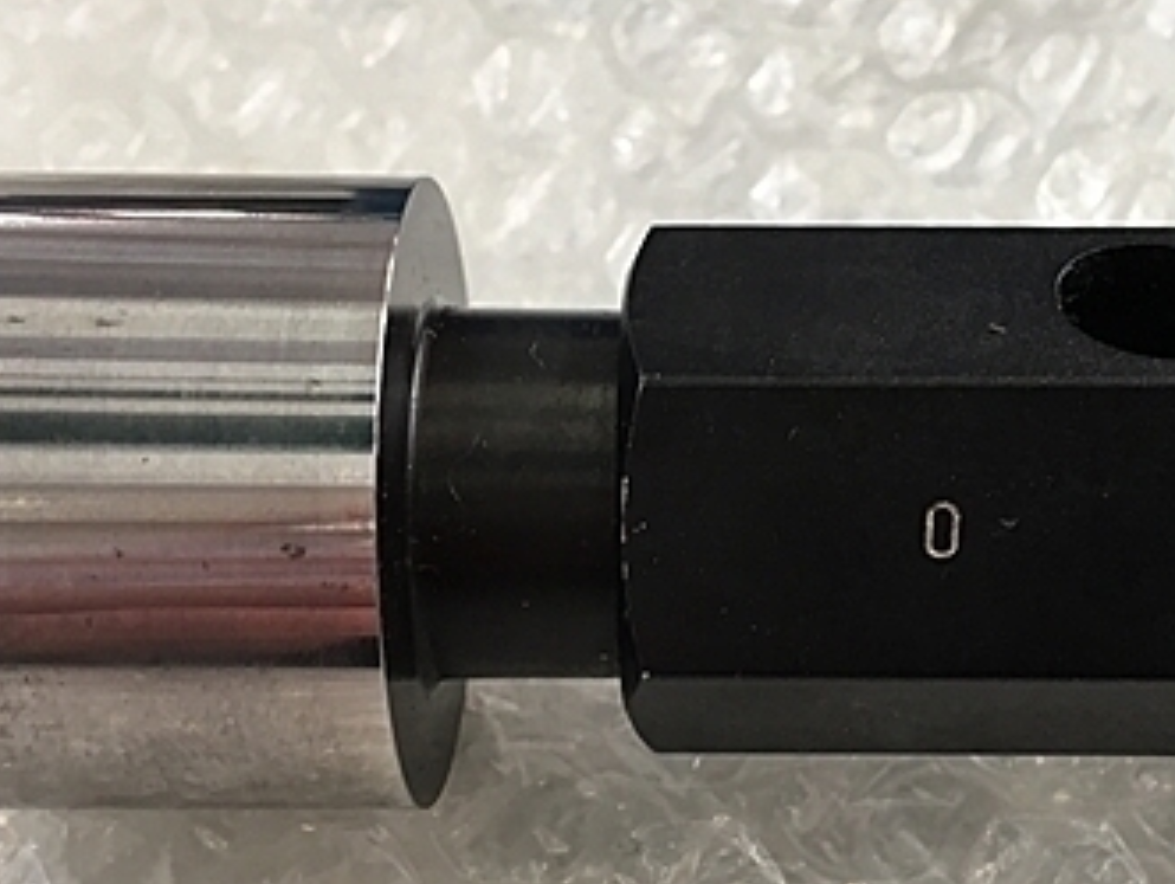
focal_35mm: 56
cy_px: 501
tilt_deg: -54.8
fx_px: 1903
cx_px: 756
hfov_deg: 34.1
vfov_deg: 26.1
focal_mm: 4.15
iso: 25
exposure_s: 1/40
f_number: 2.2
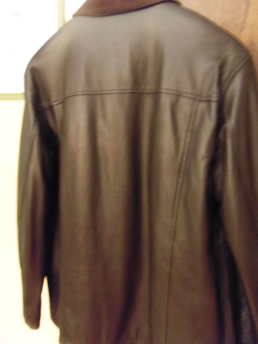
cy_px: 172
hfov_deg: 49.8
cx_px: 129
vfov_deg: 63.4
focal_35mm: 28
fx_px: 278
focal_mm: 5
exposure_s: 1/4
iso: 800
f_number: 3.9
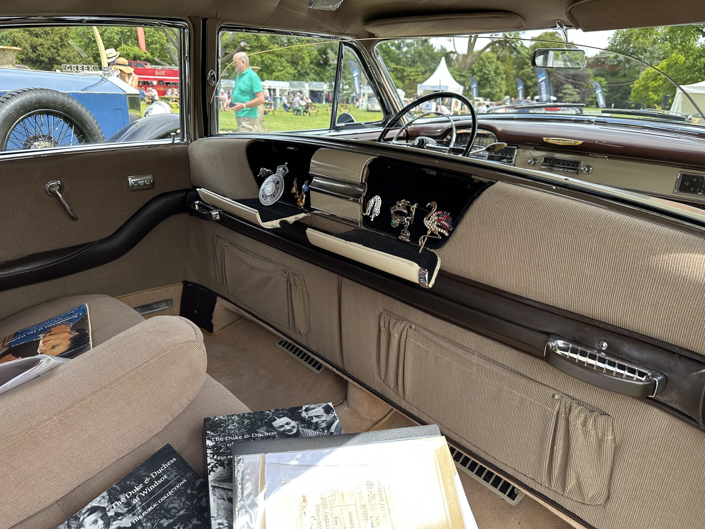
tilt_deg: -17.9
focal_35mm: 24
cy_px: 264
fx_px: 489
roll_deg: -2.3
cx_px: 352
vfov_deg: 56.8
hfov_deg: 71.6
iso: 80
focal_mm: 6.86
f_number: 1.78
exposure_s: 1/630
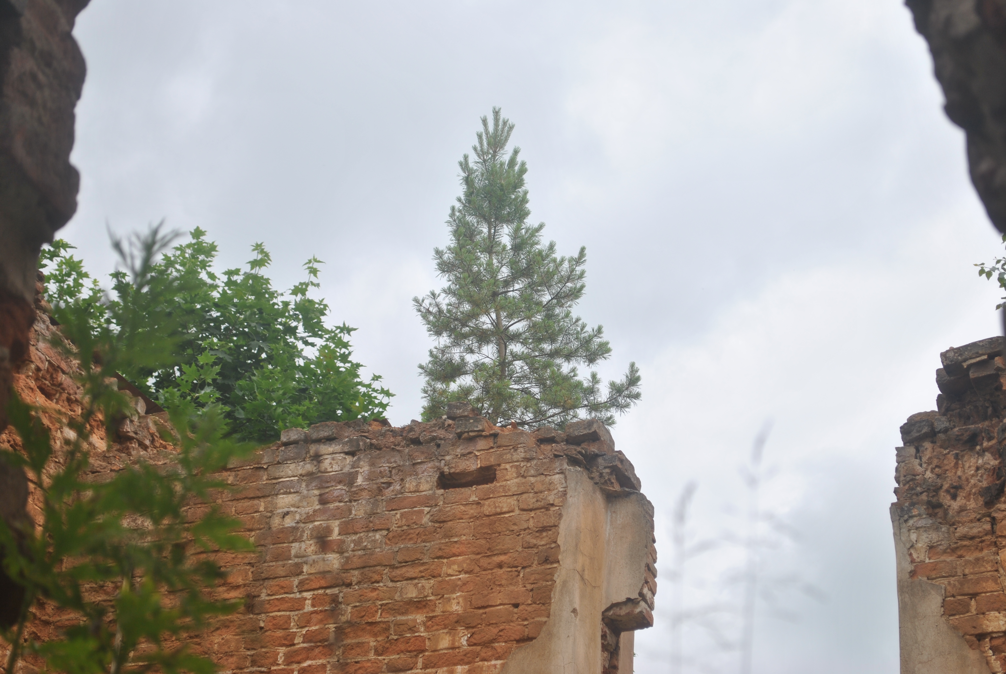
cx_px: 503
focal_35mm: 82
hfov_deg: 24.6
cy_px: 337
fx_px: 2308
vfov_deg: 16.6
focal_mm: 55
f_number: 6.3
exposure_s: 1/160
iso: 100
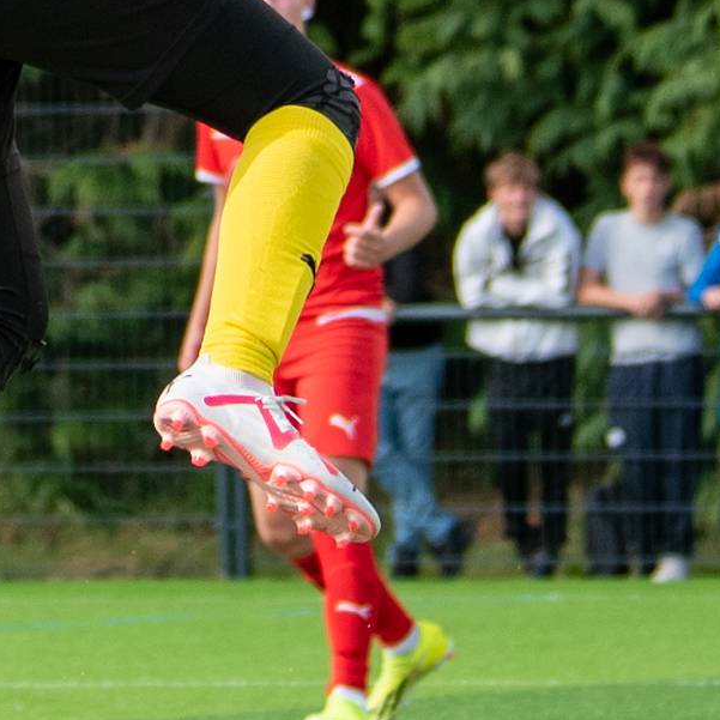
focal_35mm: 596
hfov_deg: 2.9
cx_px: -523
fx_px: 14025
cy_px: -757
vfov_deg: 2.9
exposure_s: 1/2000
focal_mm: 70
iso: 200
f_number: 2.8
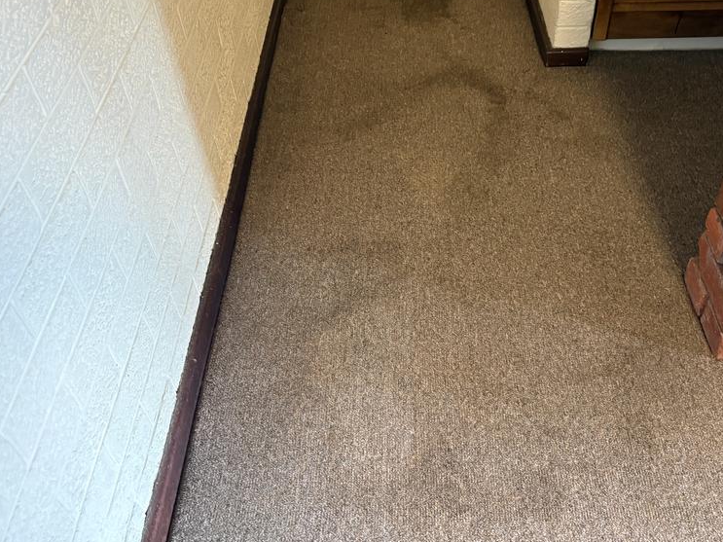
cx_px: 433
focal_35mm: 35
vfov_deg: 40.5
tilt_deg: -46.1
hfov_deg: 52.3
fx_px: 731
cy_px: 212
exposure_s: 1/50
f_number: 1.6
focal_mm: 5.96
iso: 250
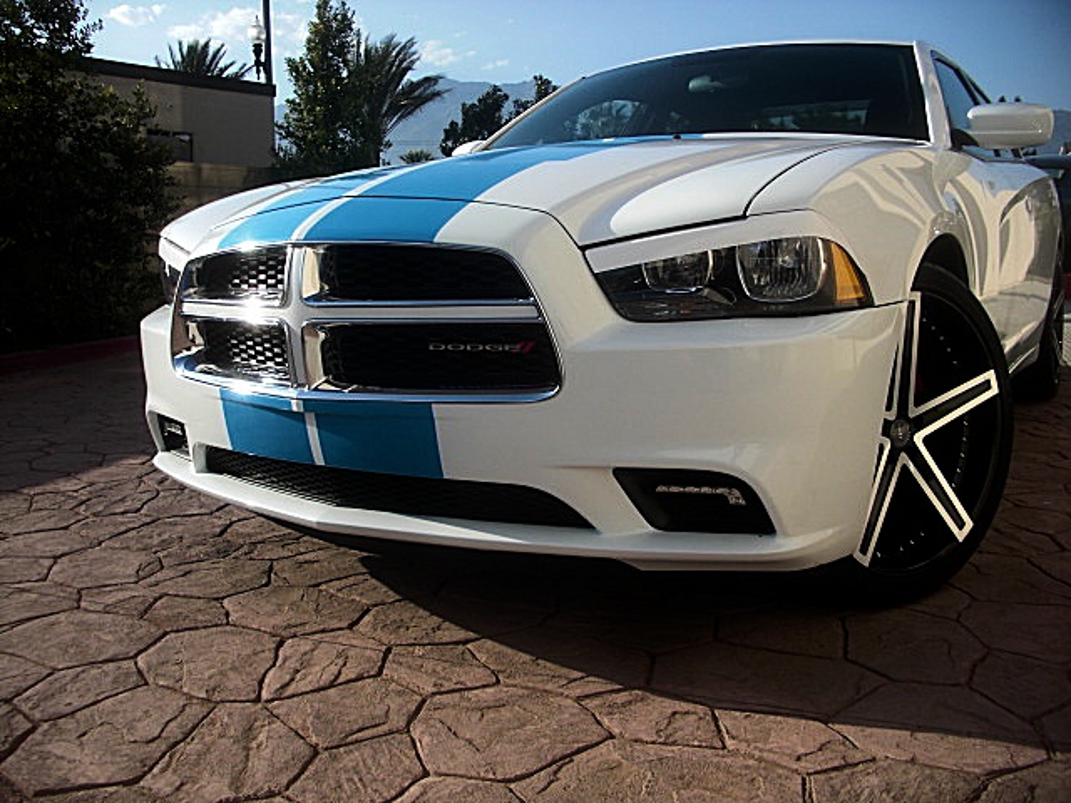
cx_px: 536
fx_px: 1114
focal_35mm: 36
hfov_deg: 51.4
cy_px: 402
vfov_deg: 39.7
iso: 50
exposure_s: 1/640
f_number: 2.8
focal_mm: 6.3
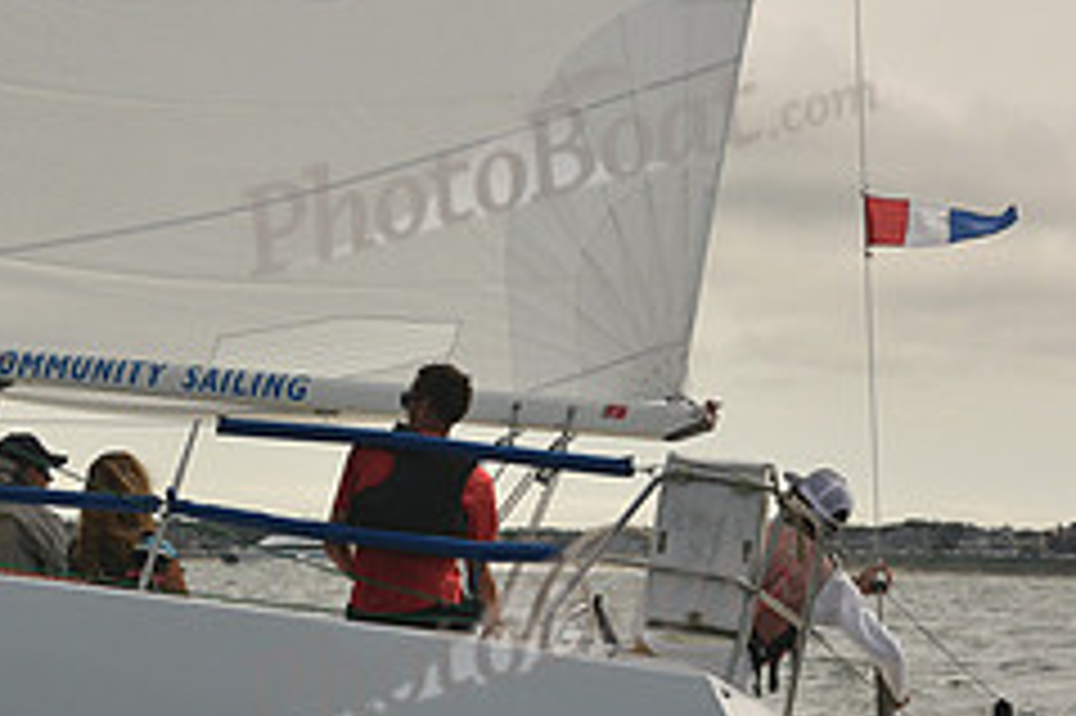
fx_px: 5077
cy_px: 457
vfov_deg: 8.1
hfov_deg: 12.0
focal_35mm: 170
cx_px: 14
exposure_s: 1/1000
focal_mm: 70
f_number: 6.3
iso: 320
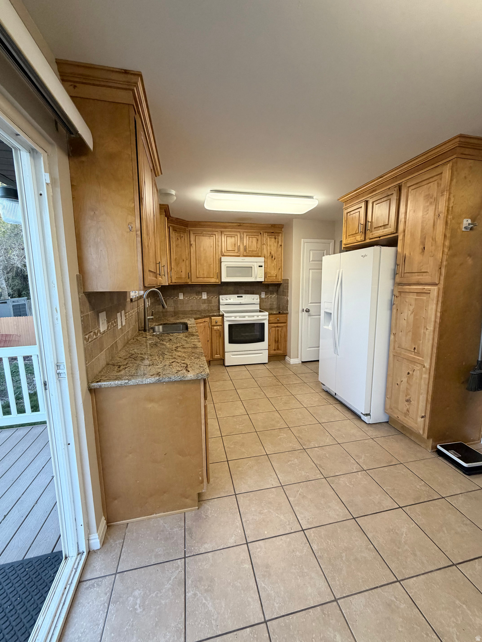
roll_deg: +0.5
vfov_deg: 102.1
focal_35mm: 14
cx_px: 241
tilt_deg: -7.8
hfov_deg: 85.7
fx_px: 260
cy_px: 321
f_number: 2.2
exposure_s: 1/120
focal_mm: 2.22
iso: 250
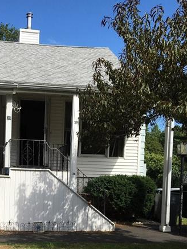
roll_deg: -1.2
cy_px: 196
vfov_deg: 36.3
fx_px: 367
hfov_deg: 27.7
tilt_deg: -2.2
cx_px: 24
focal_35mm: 51
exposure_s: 1/2331
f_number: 2.2
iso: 25
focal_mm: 4.15
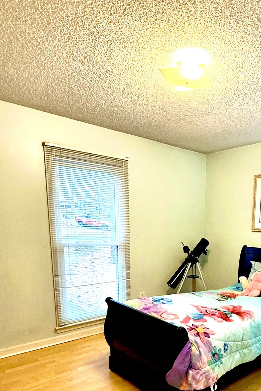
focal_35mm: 26
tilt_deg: -9.8
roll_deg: -0.7
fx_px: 283
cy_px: 283
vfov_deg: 66.0
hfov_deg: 47.3
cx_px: 203
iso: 320
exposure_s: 1/60
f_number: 2.2
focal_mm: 2.22
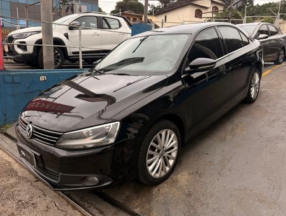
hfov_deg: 69.3
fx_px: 207
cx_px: 143
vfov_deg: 55.0
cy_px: 109
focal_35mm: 25
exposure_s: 1/967
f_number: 1.78
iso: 80
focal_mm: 6.76
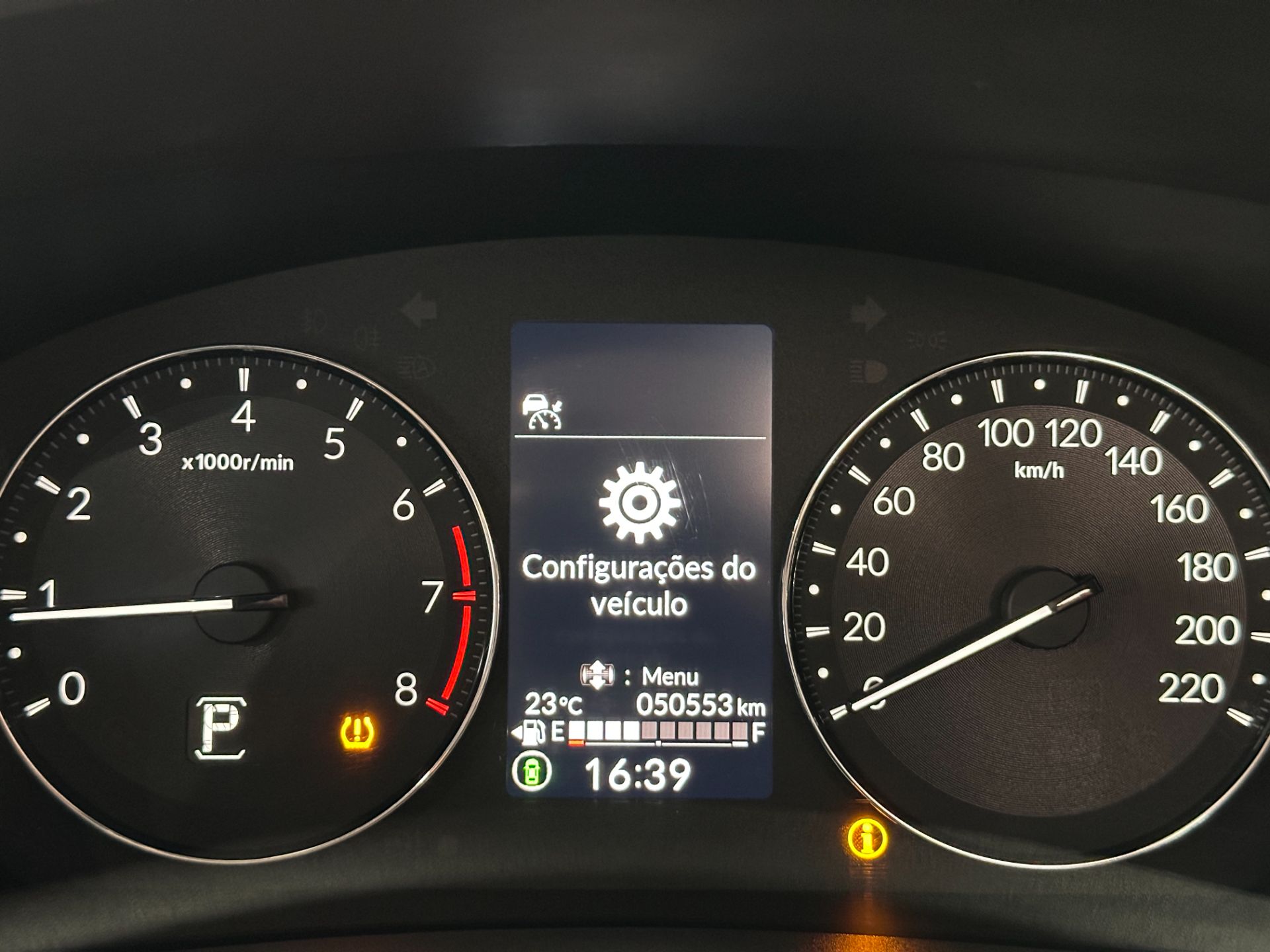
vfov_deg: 30.3
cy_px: 476
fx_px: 1761
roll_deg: -0.9
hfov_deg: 39.7
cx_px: 635
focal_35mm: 48
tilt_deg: -19.9
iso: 640
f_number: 1.78
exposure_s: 1/30
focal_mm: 6.86
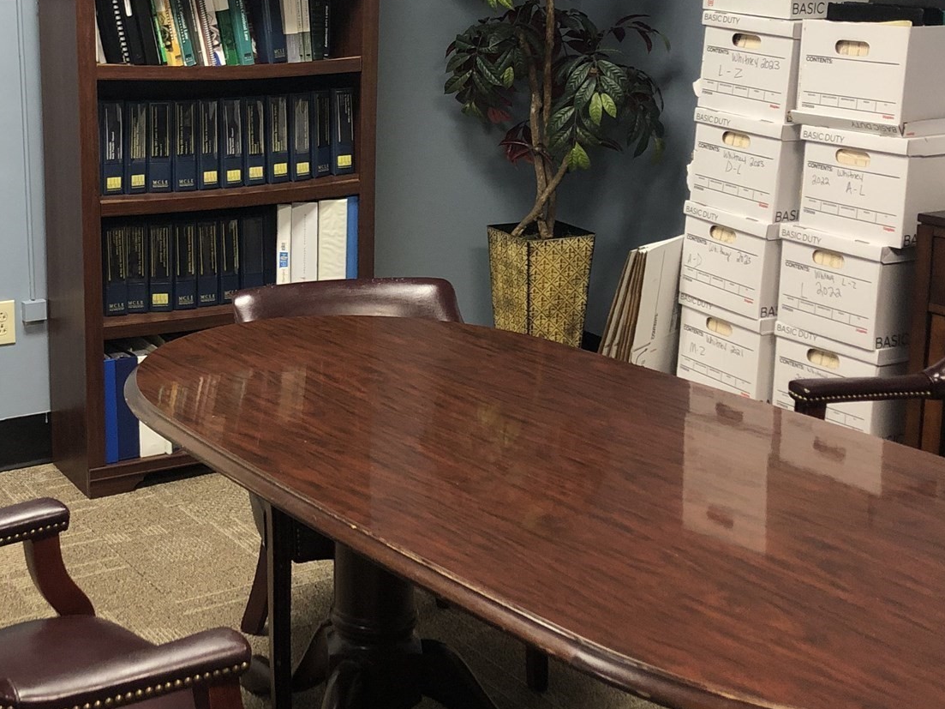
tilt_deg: -9.7
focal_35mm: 52
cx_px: 308
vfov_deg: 27.7
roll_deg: +1.3
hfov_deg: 36.4
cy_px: 193
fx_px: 1419
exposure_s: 1/15
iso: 64
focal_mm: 3.99
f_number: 1.8
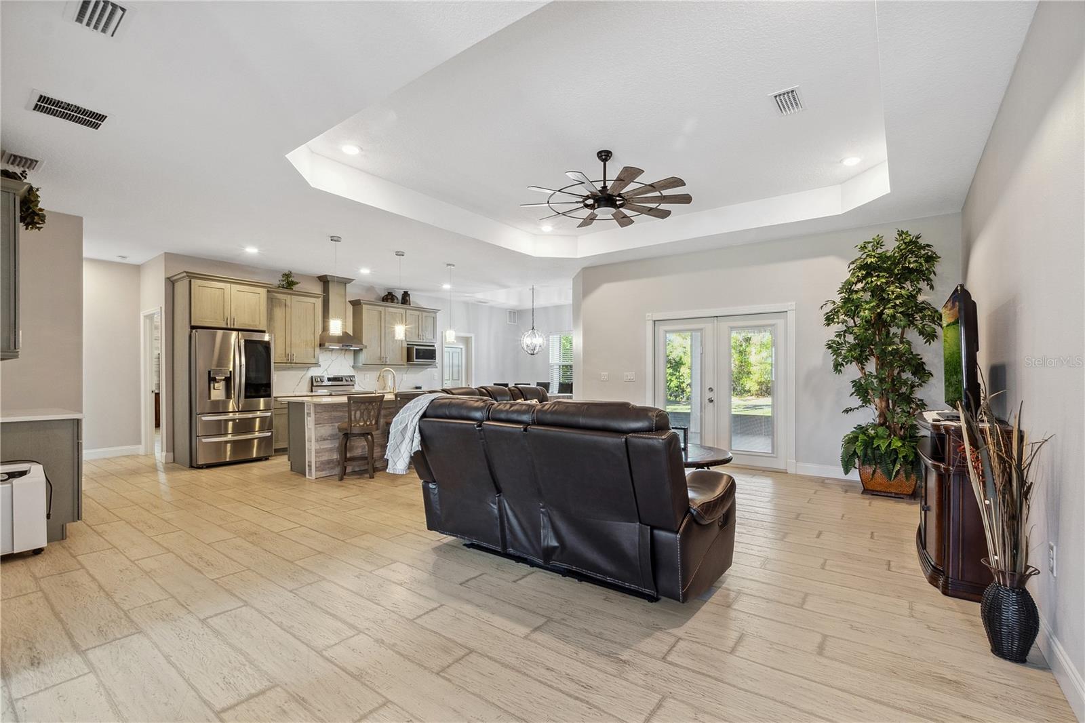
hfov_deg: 100.4
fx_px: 452
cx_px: 542
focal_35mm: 15
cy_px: 362
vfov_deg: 77.3
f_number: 13
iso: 200
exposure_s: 1/2.5
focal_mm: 10
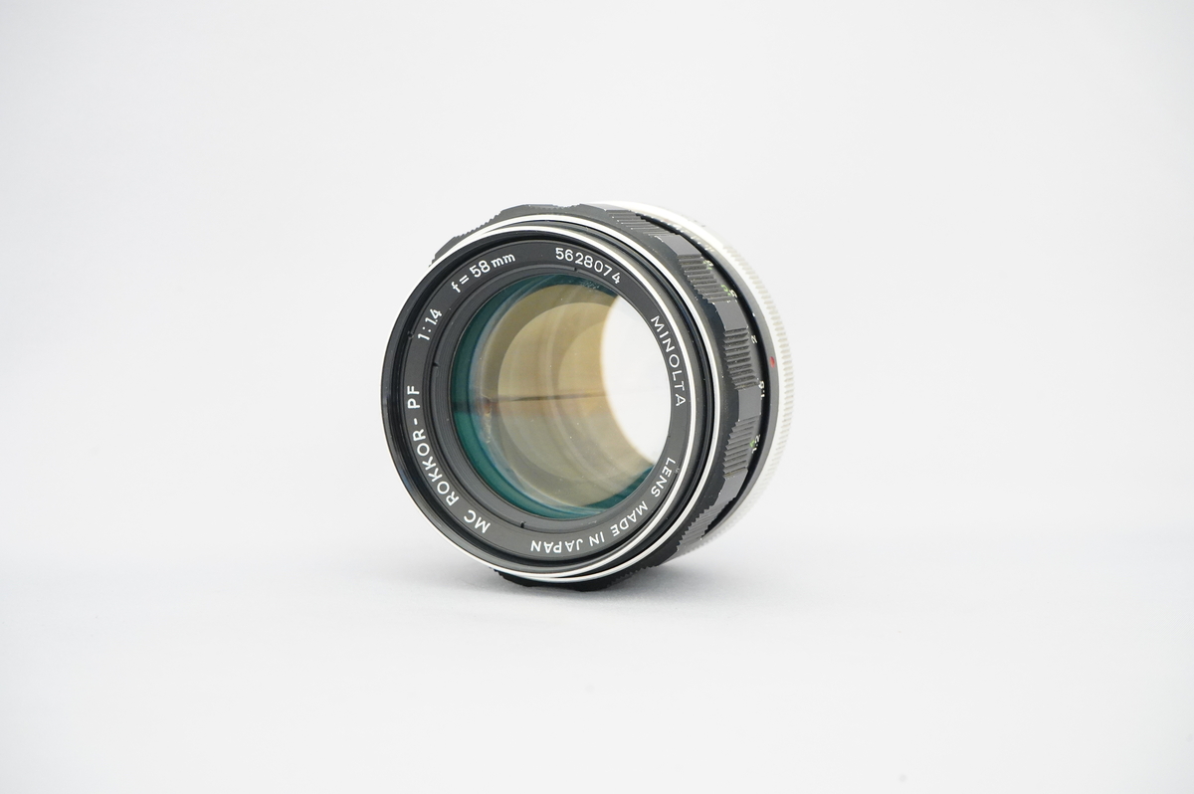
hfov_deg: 40.4
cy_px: 397
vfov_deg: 27.5
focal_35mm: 49
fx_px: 1624
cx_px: 597
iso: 6400
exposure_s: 1/25
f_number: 11
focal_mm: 49
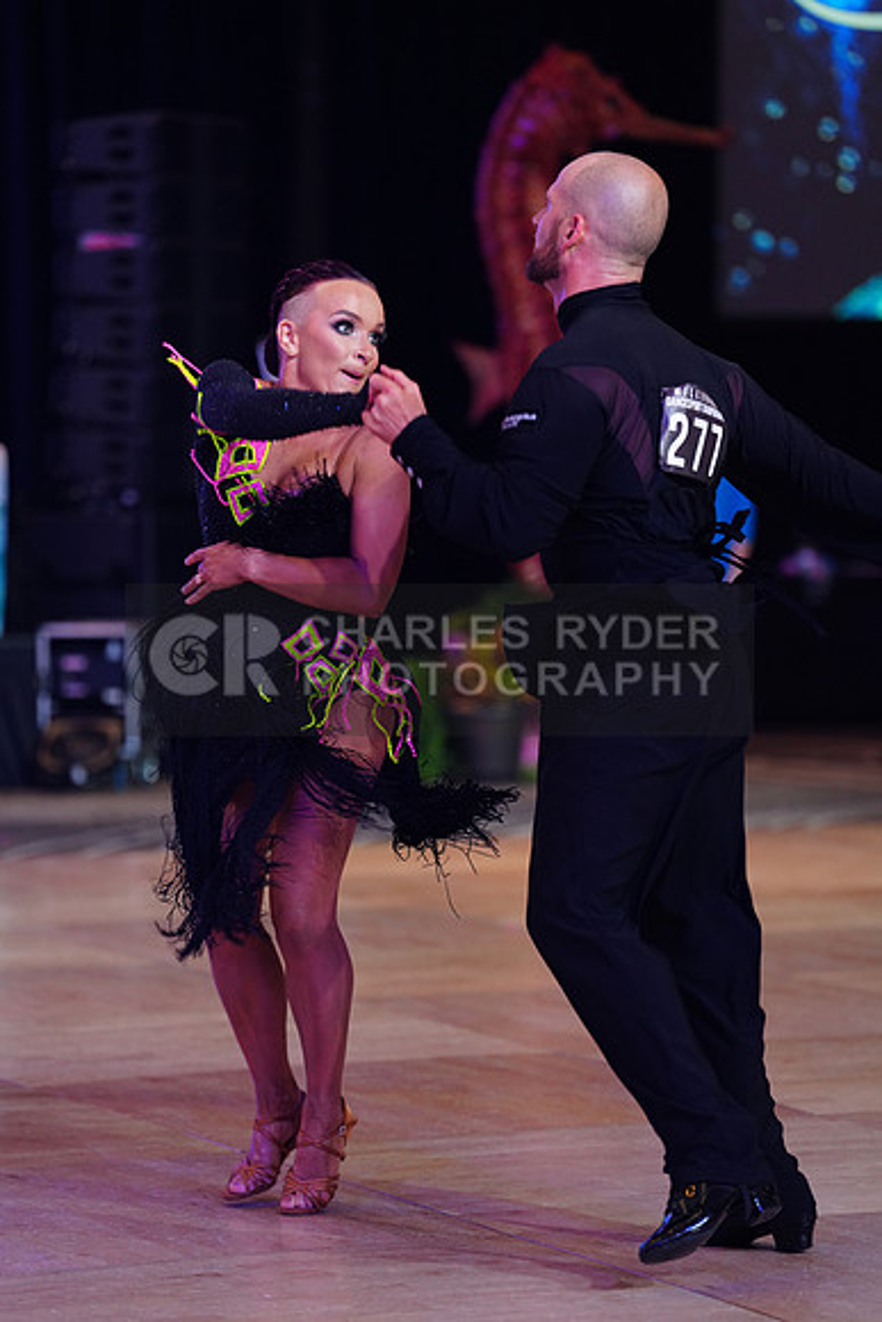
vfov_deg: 14.2
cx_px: 441
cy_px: 661
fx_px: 5288
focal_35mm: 144
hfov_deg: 9.5
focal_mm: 144
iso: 1600
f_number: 2.8
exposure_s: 1/320
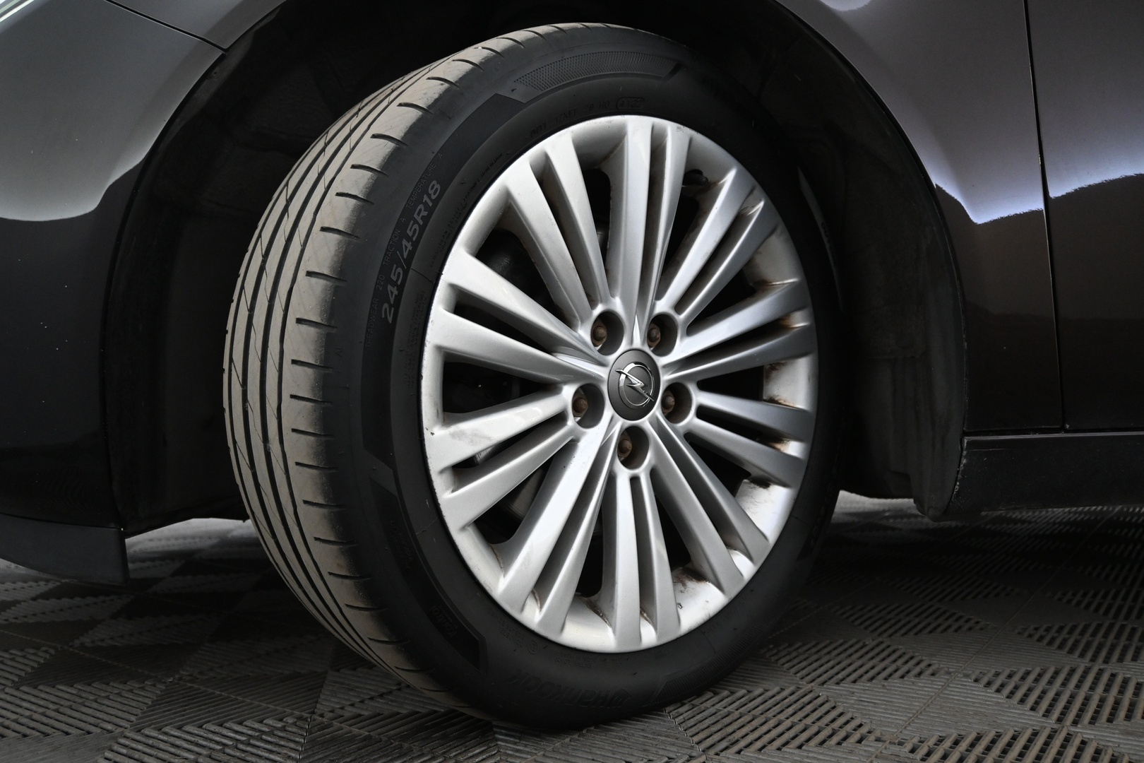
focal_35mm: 30
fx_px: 953
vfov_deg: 43.6
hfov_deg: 61.9
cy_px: 382
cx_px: 572
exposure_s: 1/30
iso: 1800
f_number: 3.8
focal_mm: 20
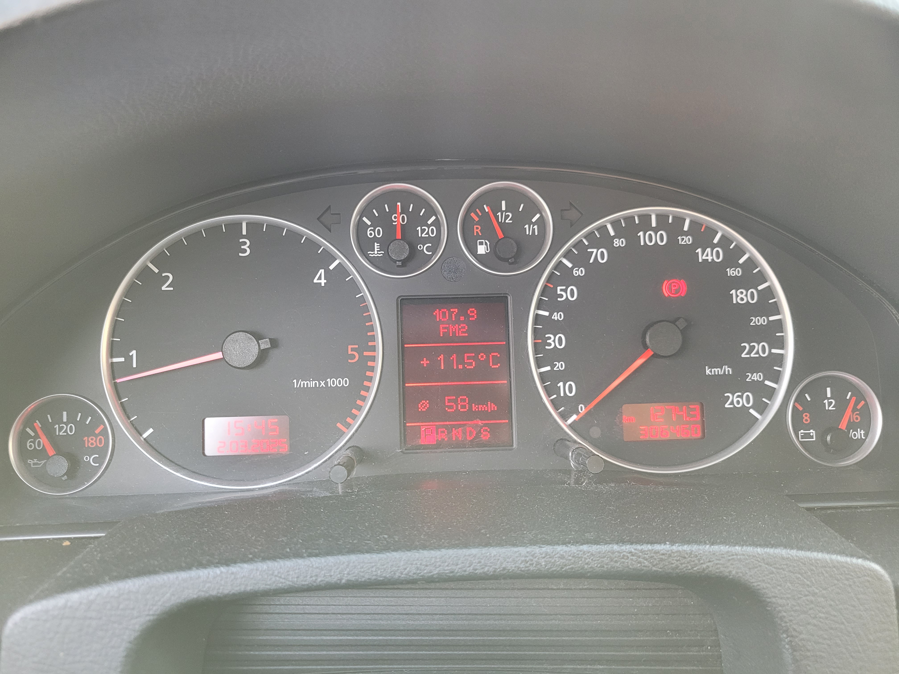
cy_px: 337
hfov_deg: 67.3
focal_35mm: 26
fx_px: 675
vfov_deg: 53.1
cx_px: 450
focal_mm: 5.4
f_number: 1.8
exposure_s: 1/100
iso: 250
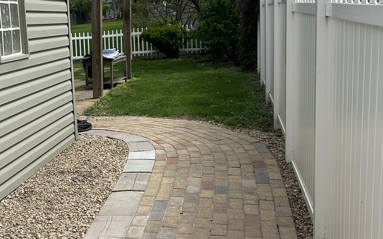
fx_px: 626
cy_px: 130
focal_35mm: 60
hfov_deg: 33.0
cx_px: 71
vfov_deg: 21.6
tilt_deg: -10.2
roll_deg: +4.1
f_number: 1.5
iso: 50
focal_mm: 5.7
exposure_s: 1/4274
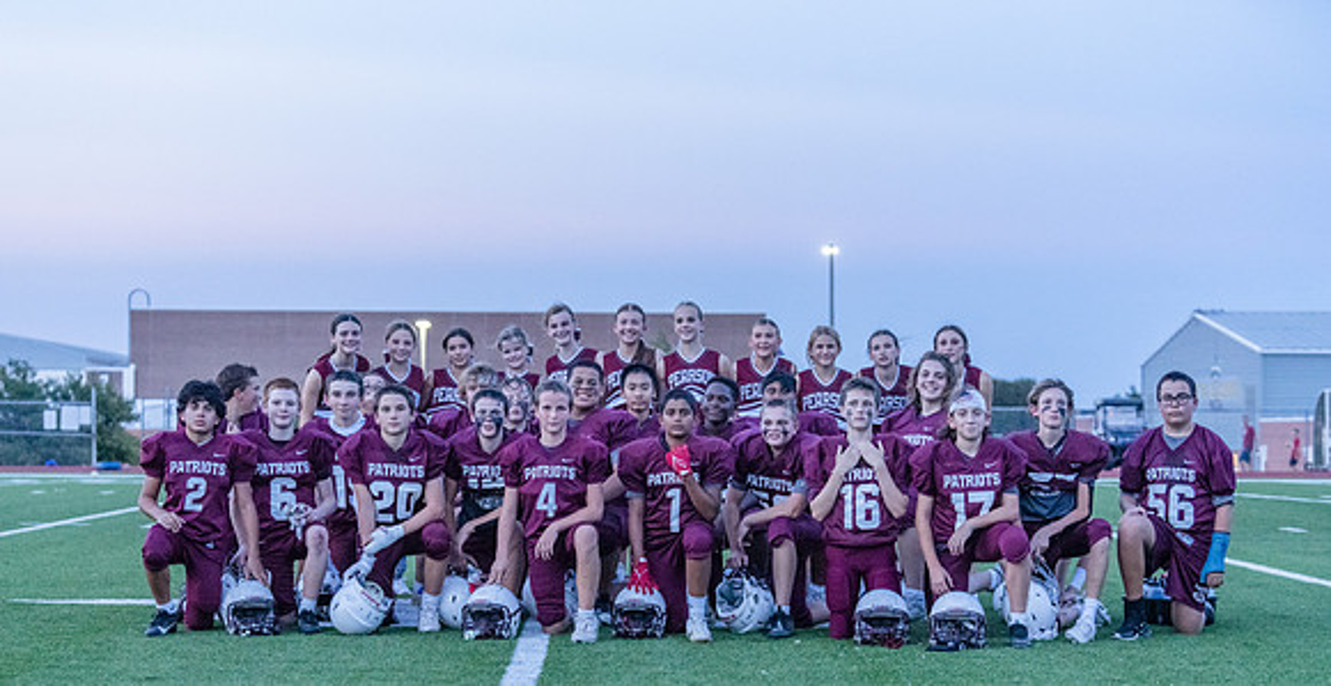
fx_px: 2666
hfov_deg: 28.0
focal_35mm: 77
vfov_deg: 14.6
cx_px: 657
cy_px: 439
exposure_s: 1/320
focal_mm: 70
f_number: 3.5
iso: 8000
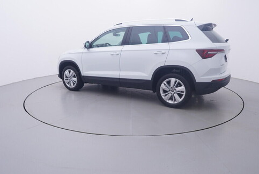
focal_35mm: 26
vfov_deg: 50.3
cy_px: 94
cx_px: 126
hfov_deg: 70.2
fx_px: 184
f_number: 5
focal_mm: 15
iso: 200
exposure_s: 1/80
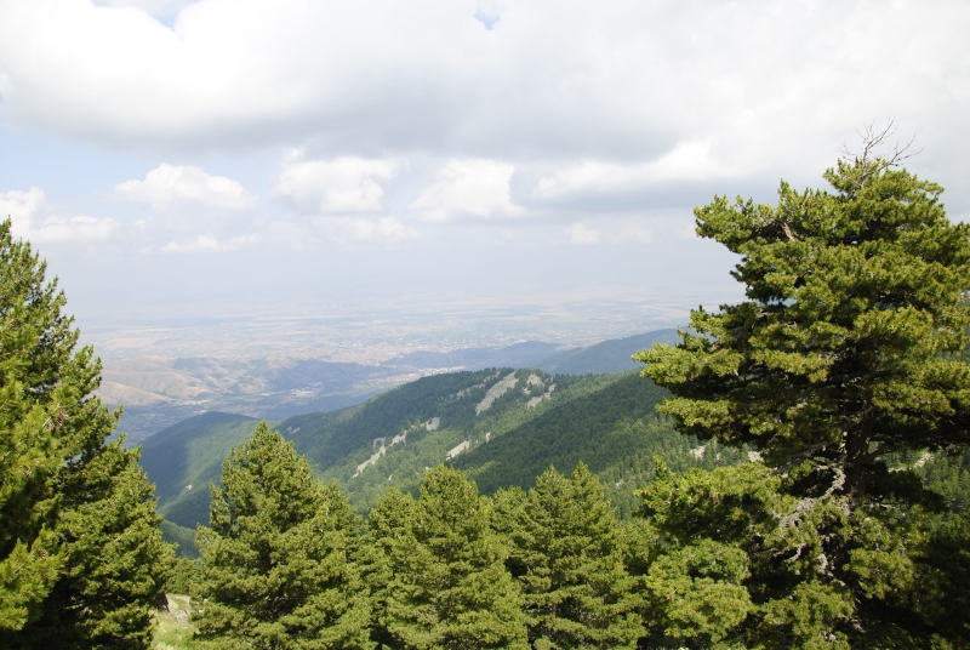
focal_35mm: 27
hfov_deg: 67.3
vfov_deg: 48.1
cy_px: 325
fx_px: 729
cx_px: 485
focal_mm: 18
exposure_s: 1/160
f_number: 7.1
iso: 100
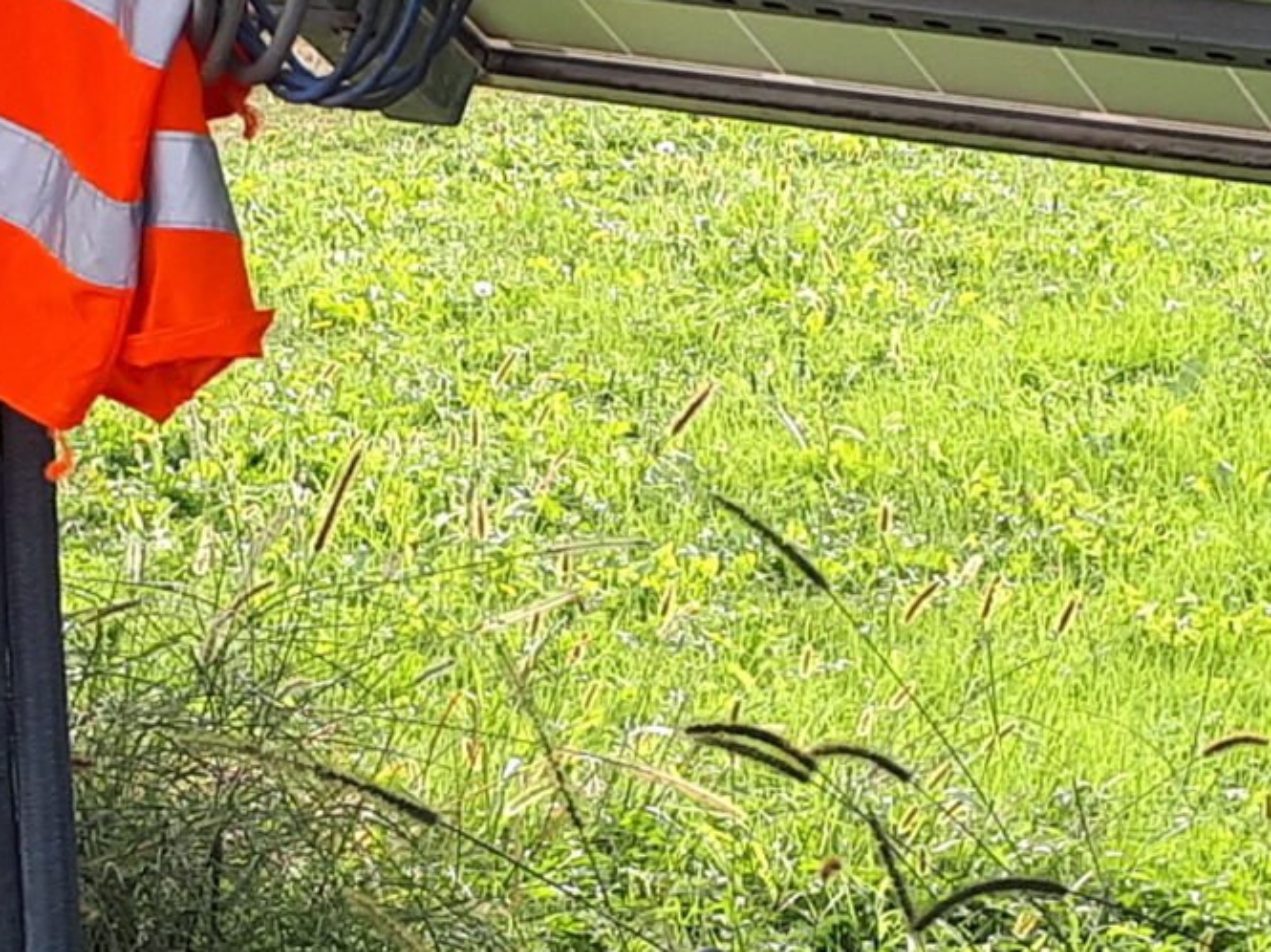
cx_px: 434
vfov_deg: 14.2
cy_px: 625
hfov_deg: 18.9
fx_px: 3817
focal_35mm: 104
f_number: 1.9
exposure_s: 1/473
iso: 40
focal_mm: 3.6
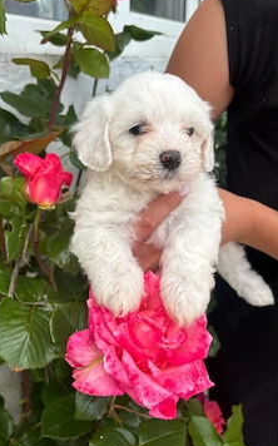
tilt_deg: -16.8
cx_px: 96
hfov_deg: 40.1
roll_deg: +0.0
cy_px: 212
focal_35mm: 31
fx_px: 376
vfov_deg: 61.2
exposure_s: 1/202
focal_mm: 5.96
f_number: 1.6
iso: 40
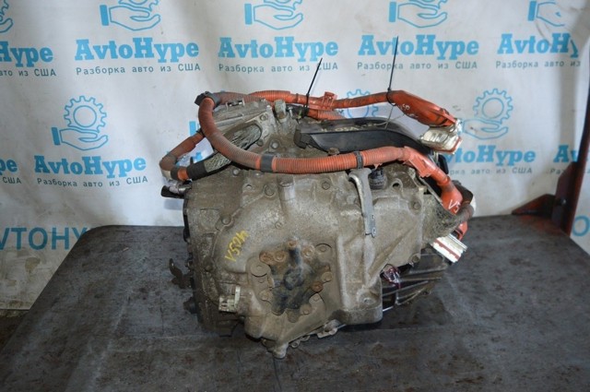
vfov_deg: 36.8
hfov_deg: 53.2
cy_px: 196
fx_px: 589
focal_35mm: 36
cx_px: 295
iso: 1400
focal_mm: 24
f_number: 4
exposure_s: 1/60
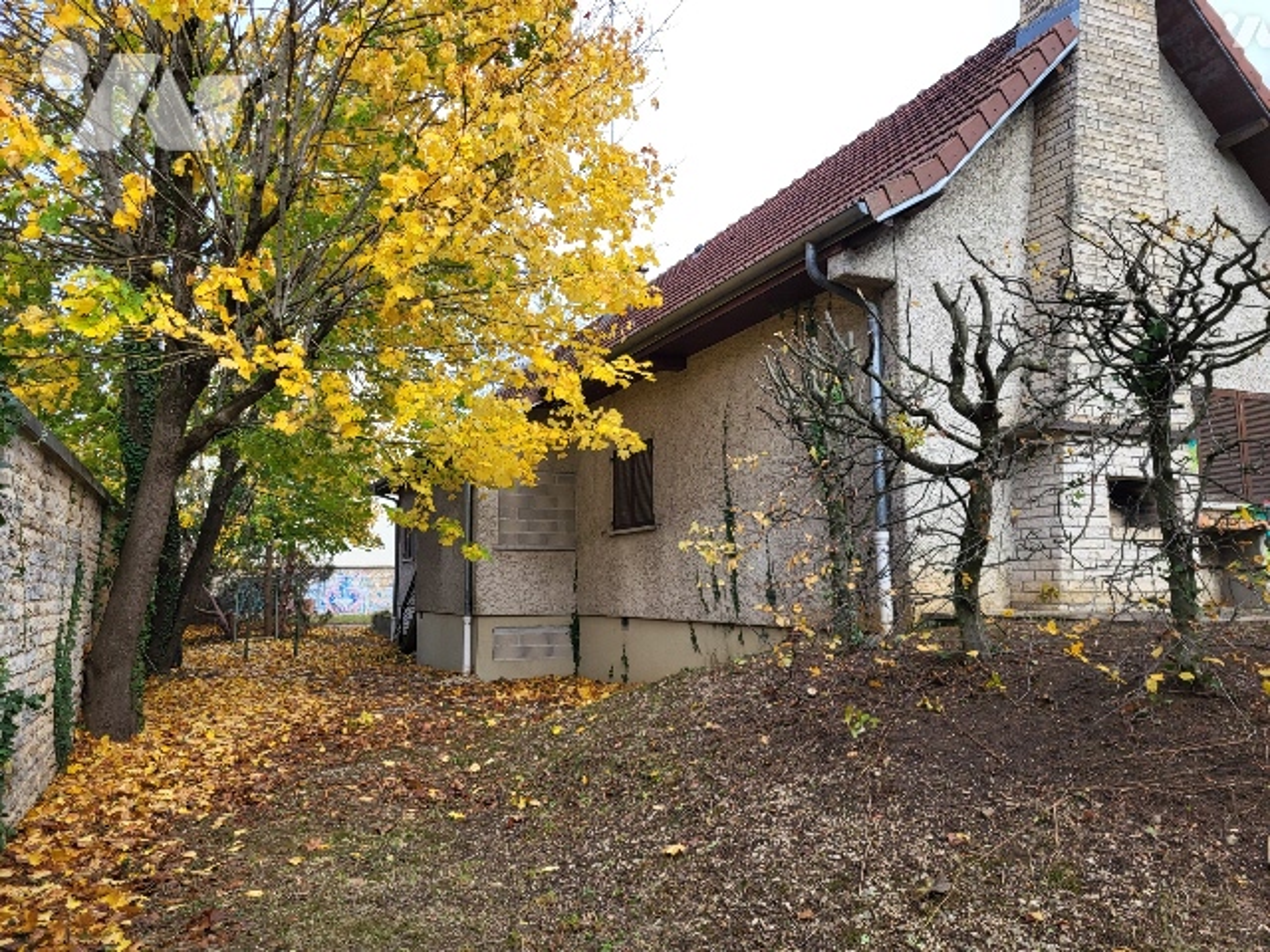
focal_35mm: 26
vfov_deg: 53.1
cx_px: 635
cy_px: 476
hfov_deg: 67.3
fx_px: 954
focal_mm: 5.4
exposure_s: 1/794
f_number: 1.8
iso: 40
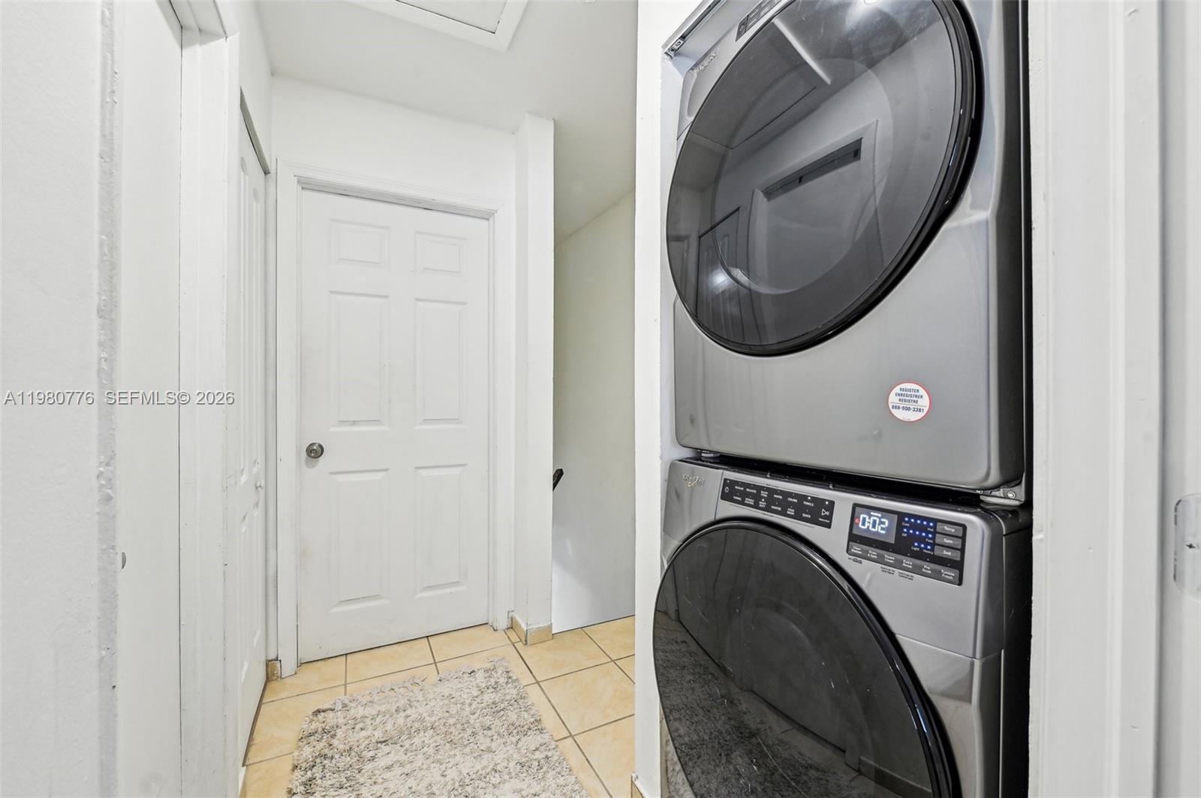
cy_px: 399
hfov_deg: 104.3
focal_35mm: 14
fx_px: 467
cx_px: 600
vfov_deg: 81.1
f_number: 7.1
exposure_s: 1/13
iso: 280
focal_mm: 14
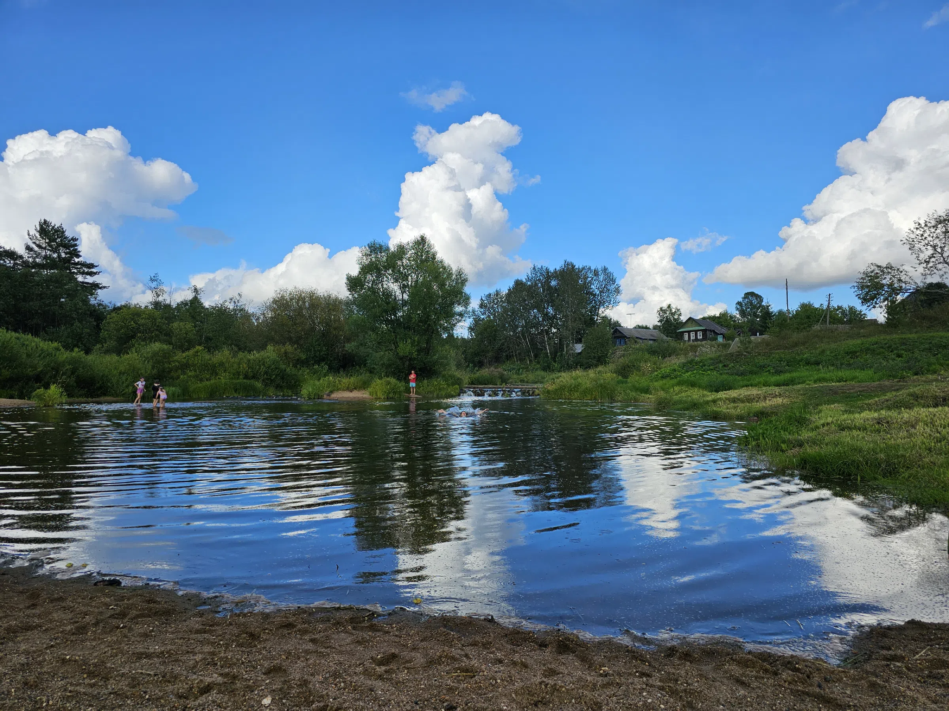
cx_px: 474
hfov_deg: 73.9
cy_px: 356
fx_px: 631
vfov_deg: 58.9
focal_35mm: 23
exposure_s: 1/825
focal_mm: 6.3
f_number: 1.7
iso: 10
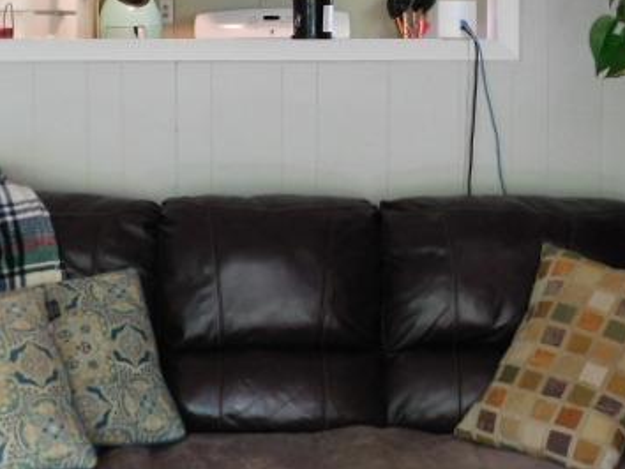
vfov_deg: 22.2
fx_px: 1174
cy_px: 76
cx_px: 252
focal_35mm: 65
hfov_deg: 29.7
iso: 400
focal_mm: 6.3
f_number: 3.5
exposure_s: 1/15
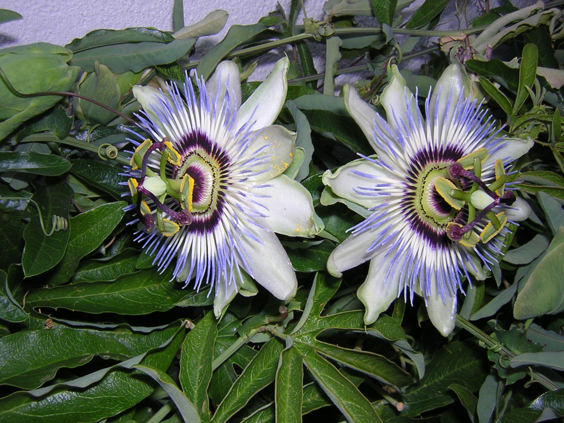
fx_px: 587
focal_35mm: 36
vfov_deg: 39.7
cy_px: 212
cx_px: 282
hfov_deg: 51.4
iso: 100
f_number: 5.2
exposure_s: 1/60.1
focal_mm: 4.7
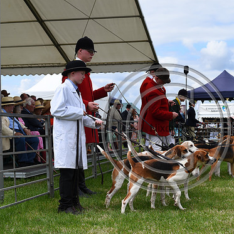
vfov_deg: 26.1
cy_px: 120
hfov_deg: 25.9
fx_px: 505
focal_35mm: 66
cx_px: 159
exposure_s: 1/1250
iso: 400
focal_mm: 50
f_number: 9
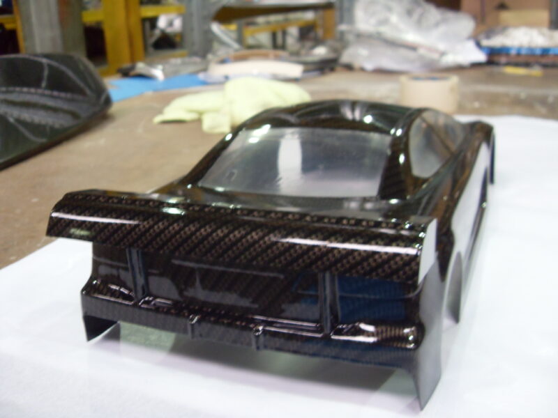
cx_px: 279
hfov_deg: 52.6
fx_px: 564
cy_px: 209
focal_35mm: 35
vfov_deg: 40.7
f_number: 2.8
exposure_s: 1/30
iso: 200
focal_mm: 6.3
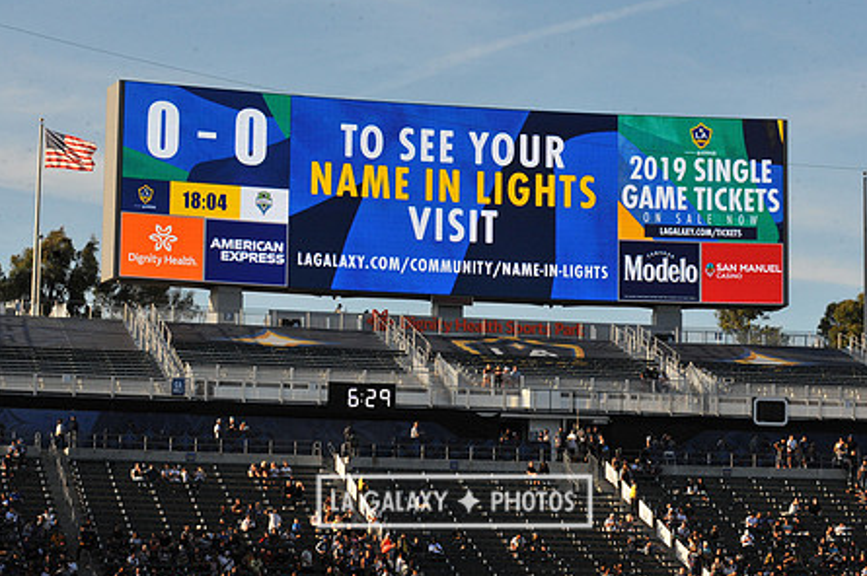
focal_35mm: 112
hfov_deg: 18.3
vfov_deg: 12.2
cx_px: 454
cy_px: 208
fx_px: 2695
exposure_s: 1/1000
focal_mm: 86
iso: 1600
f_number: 16
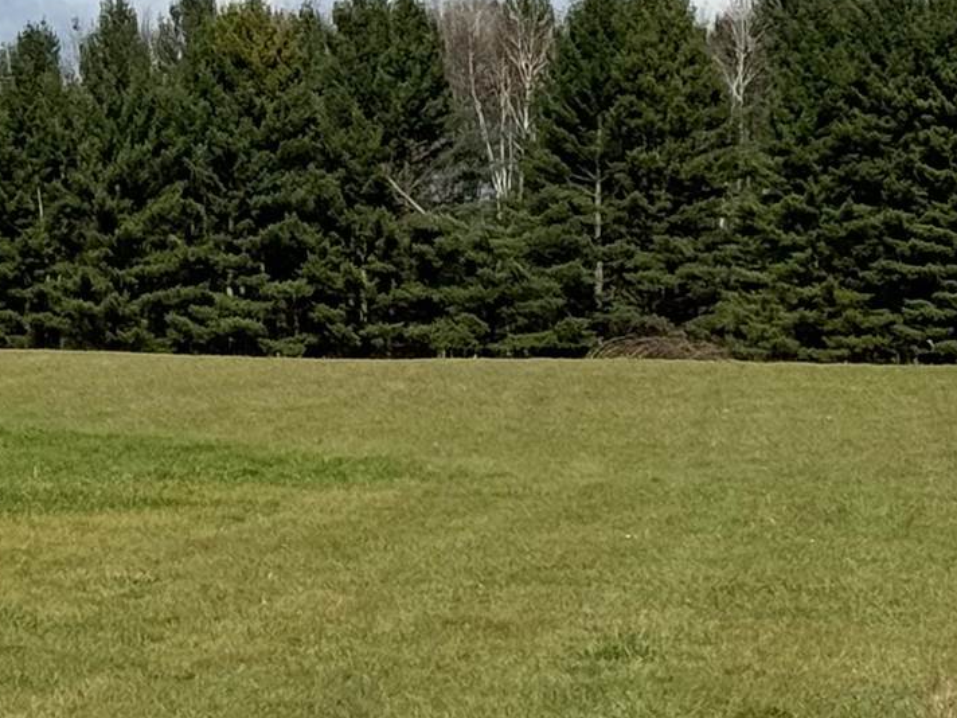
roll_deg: -0.5
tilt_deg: +4.3
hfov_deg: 9.3
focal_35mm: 207
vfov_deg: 7.1
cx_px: -407
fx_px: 5723
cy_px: -141
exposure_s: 1/7937
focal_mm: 6.86
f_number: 1.78
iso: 64
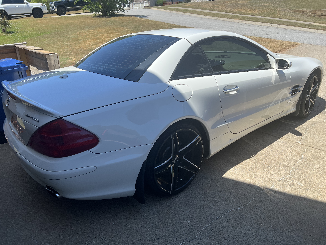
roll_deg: +2.8
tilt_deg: -20.1
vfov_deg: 53.1
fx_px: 245
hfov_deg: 67.3
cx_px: 163
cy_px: 122
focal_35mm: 26
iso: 50
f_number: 1.5
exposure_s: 1/2994
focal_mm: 5.7
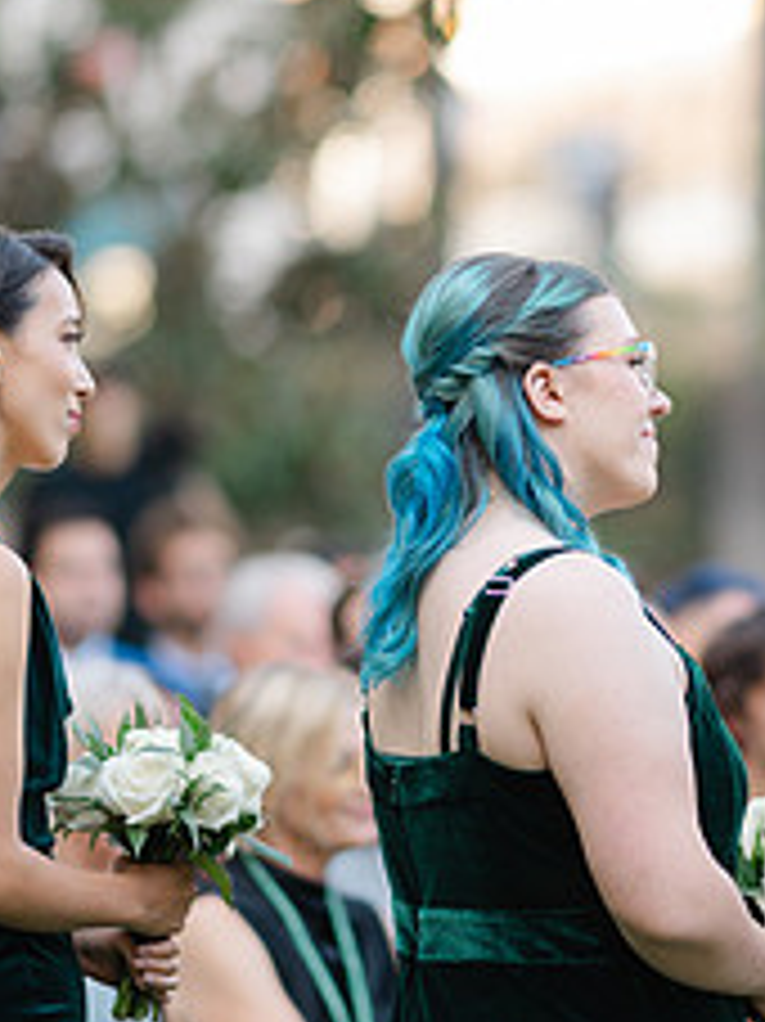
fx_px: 7609
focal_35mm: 258
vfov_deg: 7.7
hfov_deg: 5.8
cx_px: 608
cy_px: 441
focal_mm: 105
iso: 100
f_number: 1.4
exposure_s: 1/400
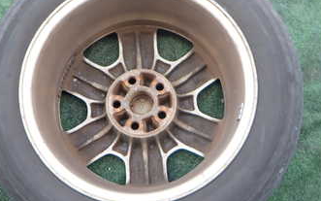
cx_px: 144
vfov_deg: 26.9
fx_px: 420
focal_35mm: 48
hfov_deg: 41.8
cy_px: 104
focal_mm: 4.5
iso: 100
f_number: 2
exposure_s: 1/125
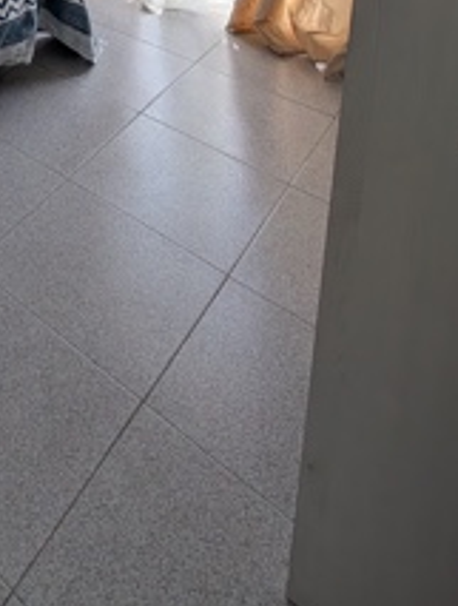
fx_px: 632
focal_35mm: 36
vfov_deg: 34.5
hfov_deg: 30.3
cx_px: -156
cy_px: -196
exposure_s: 1/443
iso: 54
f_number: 1.7
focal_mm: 2.02
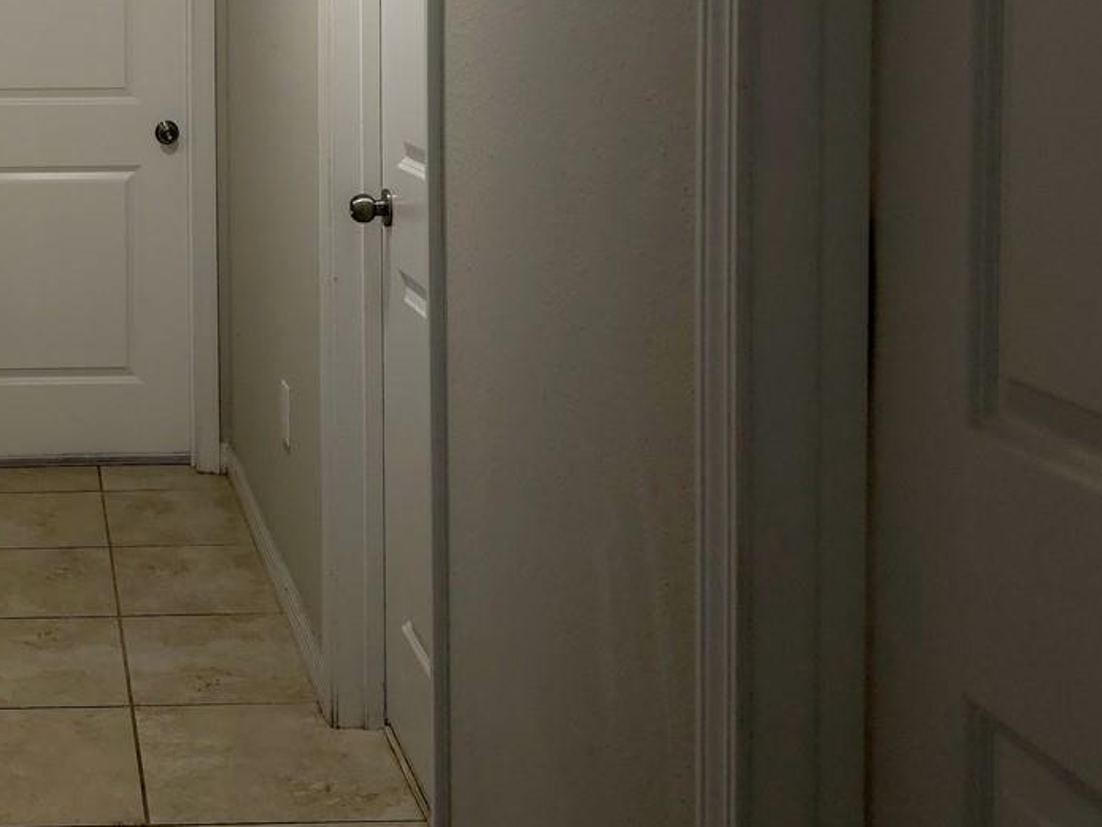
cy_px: 108
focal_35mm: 53
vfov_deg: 26.7
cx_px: 59
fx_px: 1688
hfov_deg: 33.7
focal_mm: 6.3
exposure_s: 1/40
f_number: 1.7
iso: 320
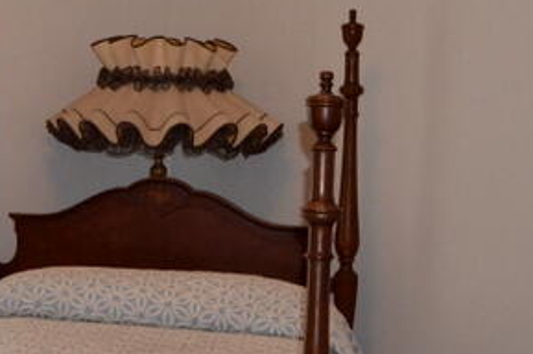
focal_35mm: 101
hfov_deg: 18.9
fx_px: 1494
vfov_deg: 13.5
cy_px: 94
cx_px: -142
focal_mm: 18
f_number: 4
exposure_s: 1/125
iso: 400
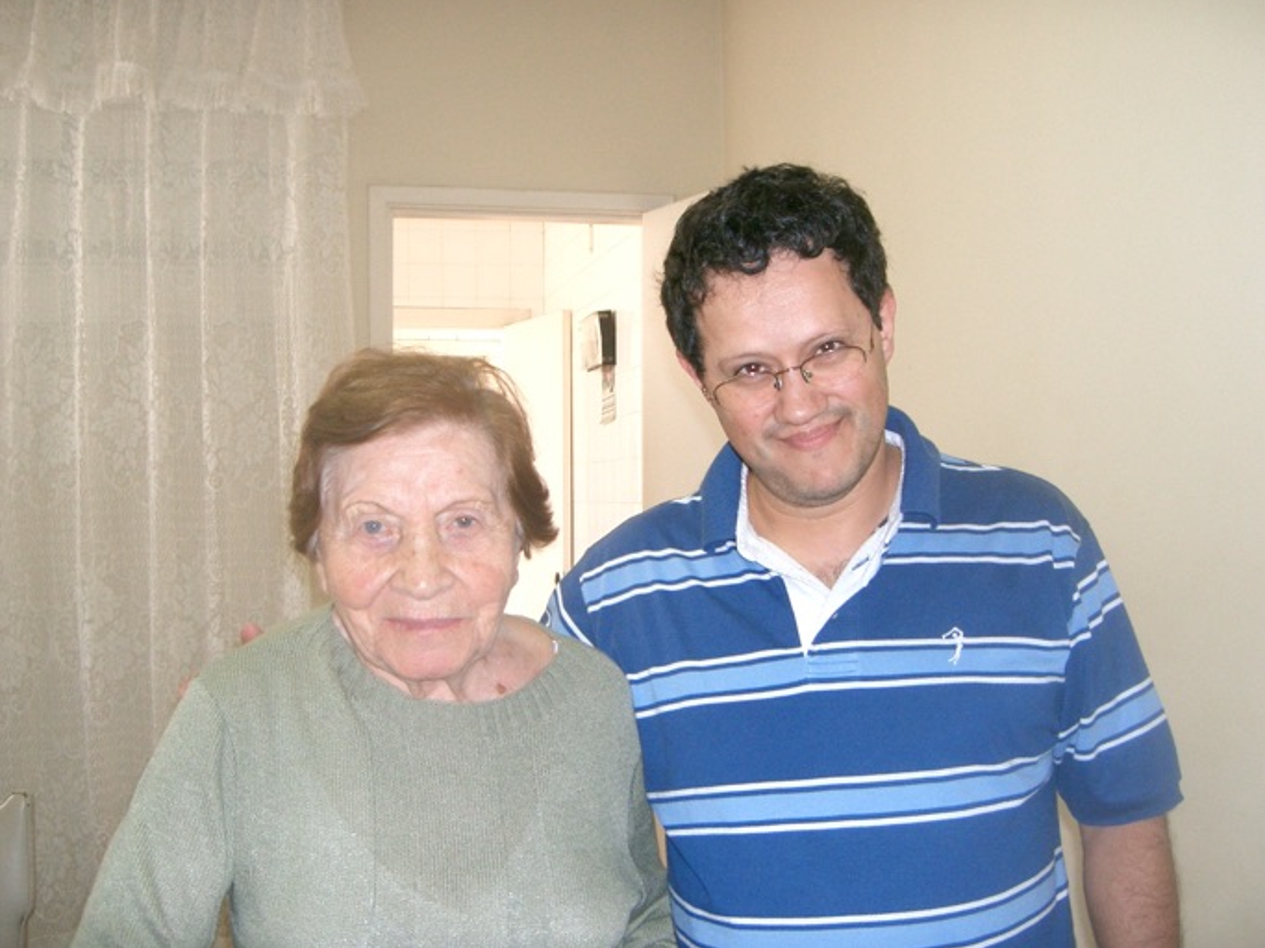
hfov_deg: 46.8
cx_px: 619
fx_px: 1461
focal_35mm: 40
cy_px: 466
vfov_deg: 35.9
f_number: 2.8
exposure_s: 1/50
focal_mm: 8
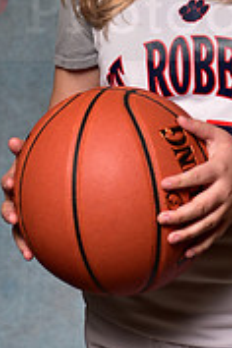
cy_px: -2
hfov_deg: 6.0
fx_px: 2223
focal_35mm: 230
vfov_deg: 8.9
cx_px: 168
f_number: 5
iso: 100
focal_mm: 70
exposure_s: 1/200
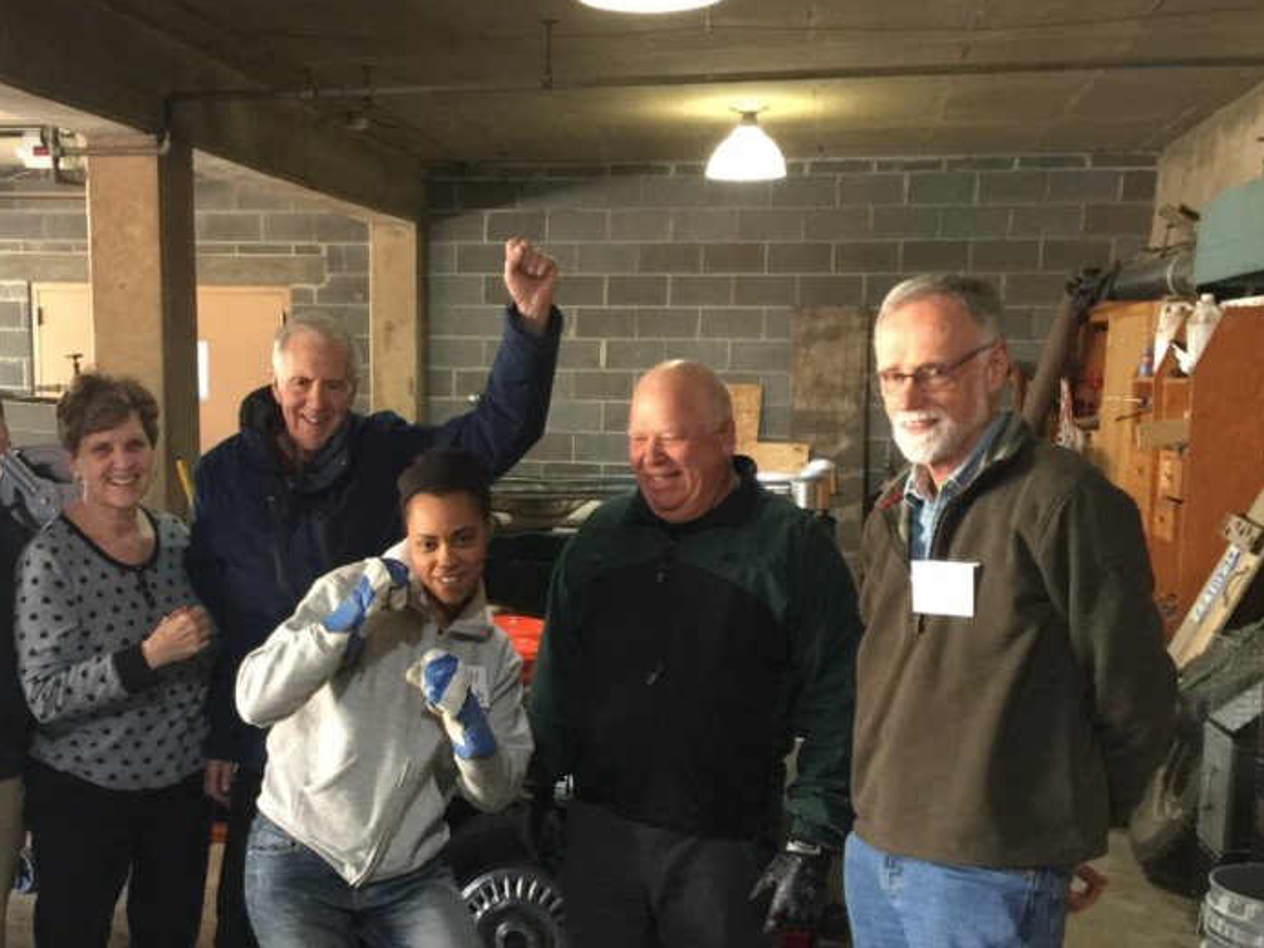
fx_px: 1570
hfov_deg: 43.2
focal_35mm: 43
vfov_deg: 33.1
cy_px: 670
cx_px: 421
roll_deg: -1.9
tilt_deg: -8.2
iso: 100
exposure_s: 1/10
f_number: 2.2
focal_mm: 4.15
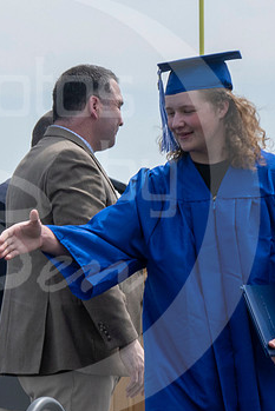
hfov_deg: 4.3
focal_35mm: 318
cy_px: 147
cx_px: -1
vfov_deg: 6.5
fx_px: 3640
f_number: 13
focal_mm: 70
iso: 200
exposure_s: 1/250
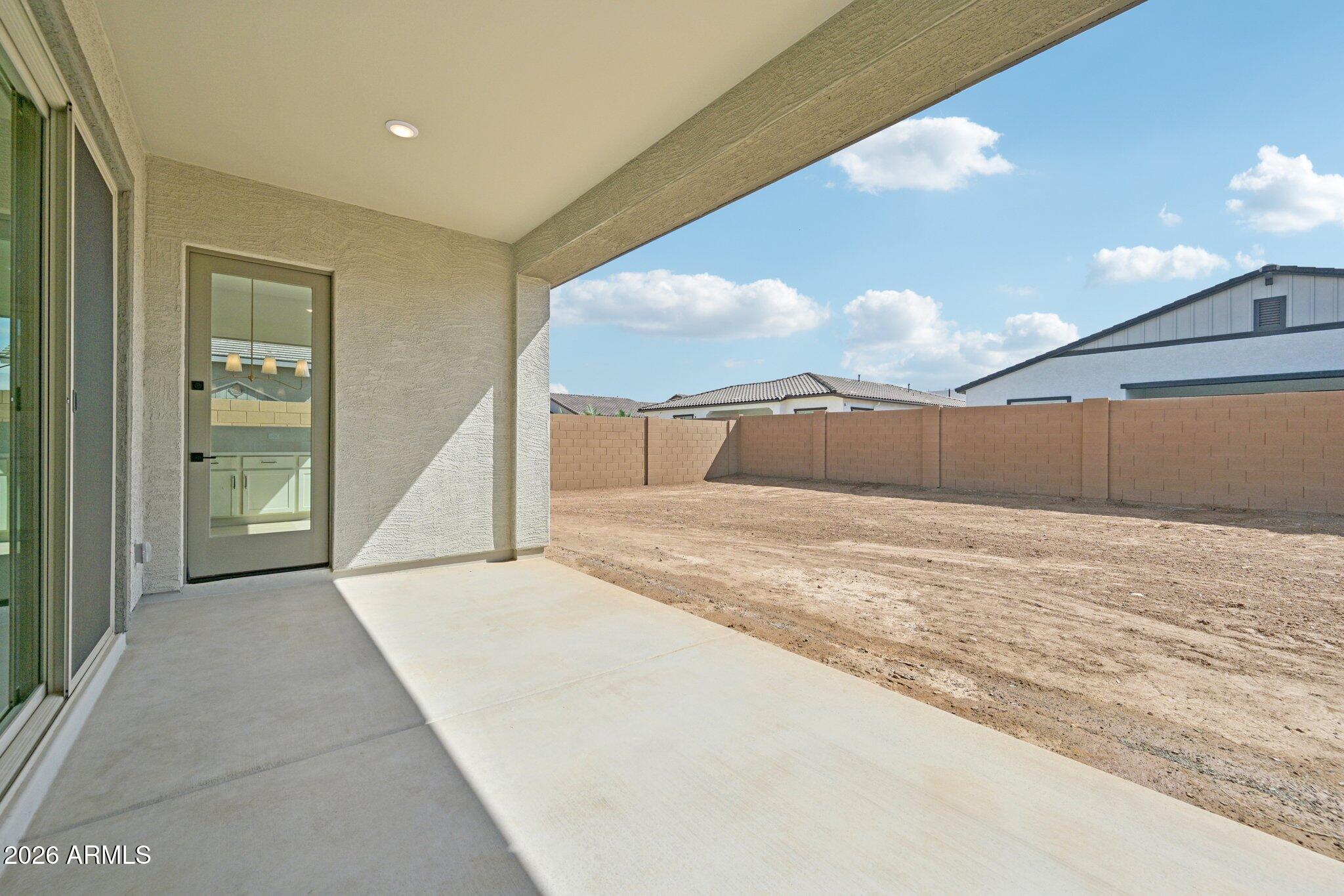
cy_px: 448
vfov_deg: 81.2
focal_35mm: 14
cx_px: 672
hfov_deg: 104.3
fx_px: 523
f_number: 8
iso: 100
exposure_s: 1/800
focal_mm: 14
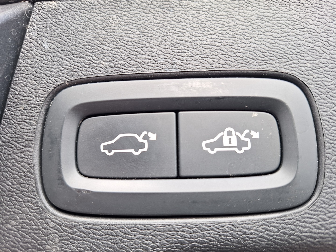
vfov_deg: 58.9
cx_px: 168
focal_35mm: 23
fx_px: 223
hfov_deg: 73.9
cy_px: 126
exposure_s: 1/120
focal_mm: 5.54
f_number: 1.8
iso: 64
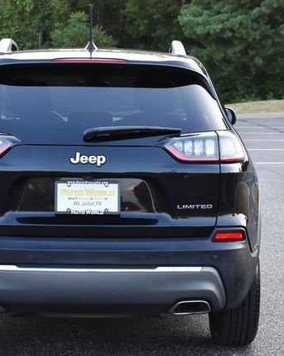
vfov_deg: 19.6
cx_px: 125
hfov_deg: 15.7
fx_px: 1030
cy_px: 179
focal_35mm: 98
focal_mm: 46
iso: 800
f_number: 5.3
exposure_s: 1/250
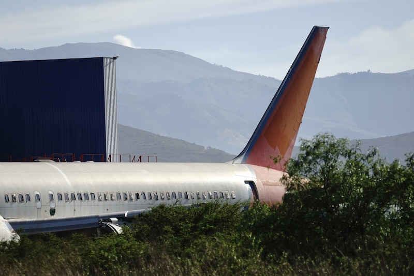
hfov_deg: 8.9
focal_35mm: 231
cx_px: 207
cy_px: 138
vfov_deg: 5.9
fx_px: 2656
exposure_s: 1/2000
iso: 250
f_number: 5.6
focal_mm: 231
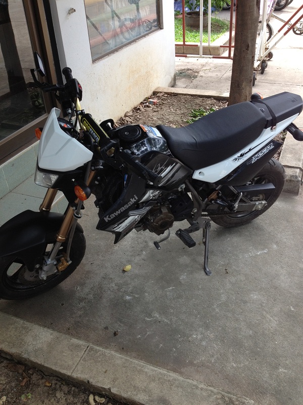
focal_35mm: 35
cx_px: 152
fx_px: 408
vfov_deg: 52.6
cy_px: 202
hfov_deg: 40.7
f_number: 2.4
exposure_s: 1/136
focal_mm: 4.28
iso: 64
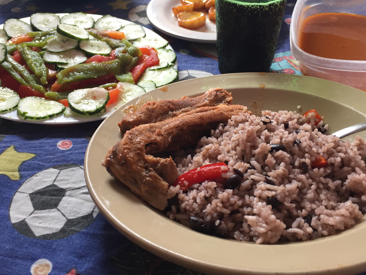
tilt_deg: -37.5
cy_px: 105
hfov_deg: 49.0
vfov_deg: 37.5
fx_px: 402
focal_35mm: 38
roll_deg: +0.1
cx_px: 179
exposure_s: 1/30
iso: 32
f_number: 2.2
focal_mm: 4.15
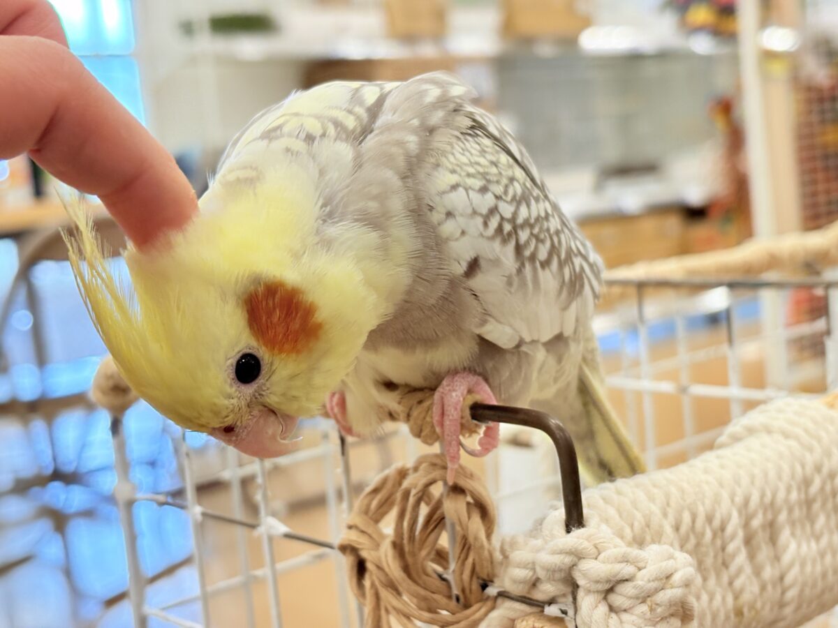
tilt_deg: -4.5
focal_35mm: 52
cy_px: 314
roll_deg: +7.0
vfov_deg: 28.0
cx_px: 419
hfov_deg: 36.8
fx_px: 1259
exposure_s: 1/100
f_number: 1.6
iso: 125
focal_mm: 5.96
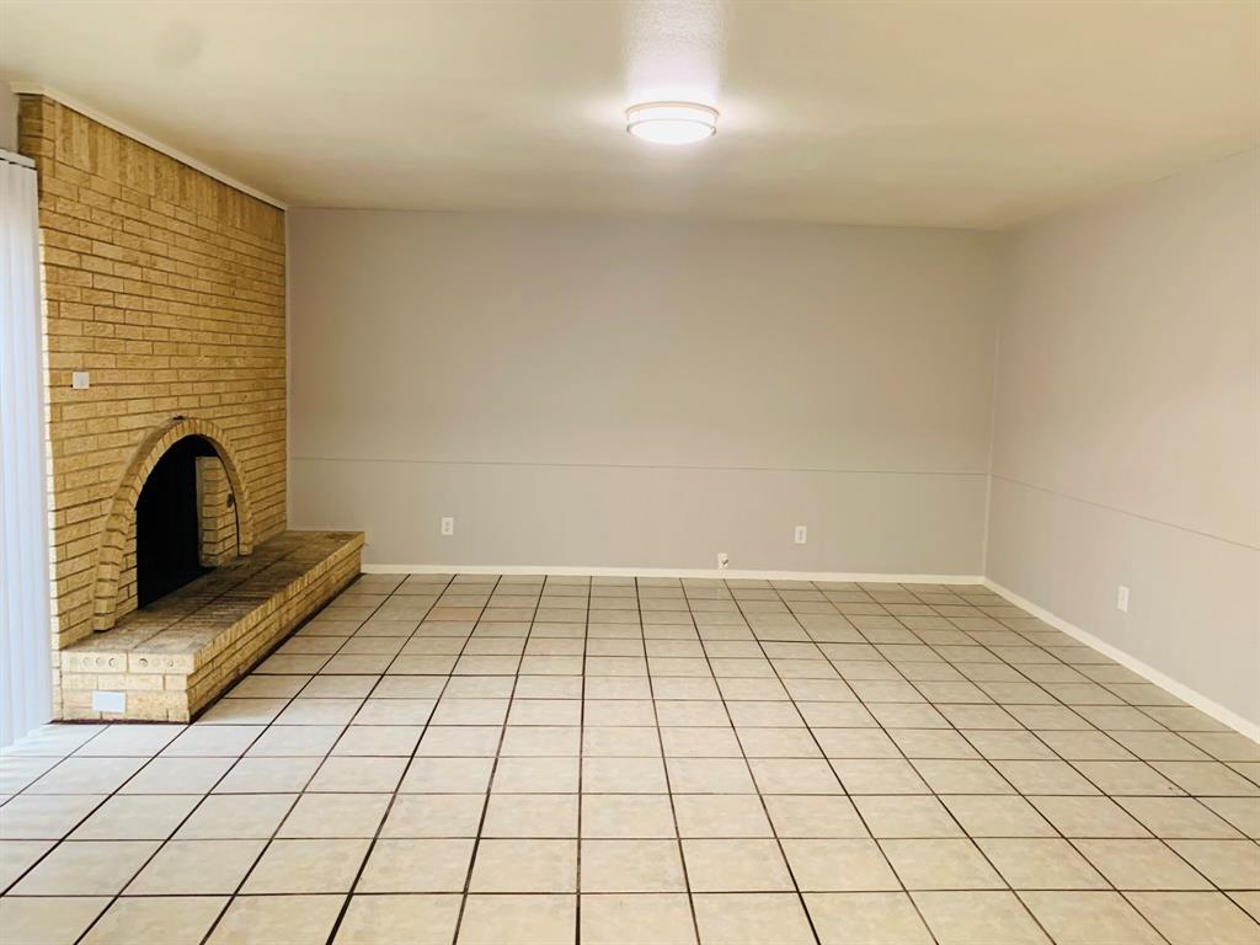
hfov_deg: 67.3
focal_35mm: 26
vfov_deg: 53.1
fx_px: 946
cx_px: 630
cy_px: 472
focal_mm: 4.25
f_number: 1.8
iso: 160
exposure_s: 1/60
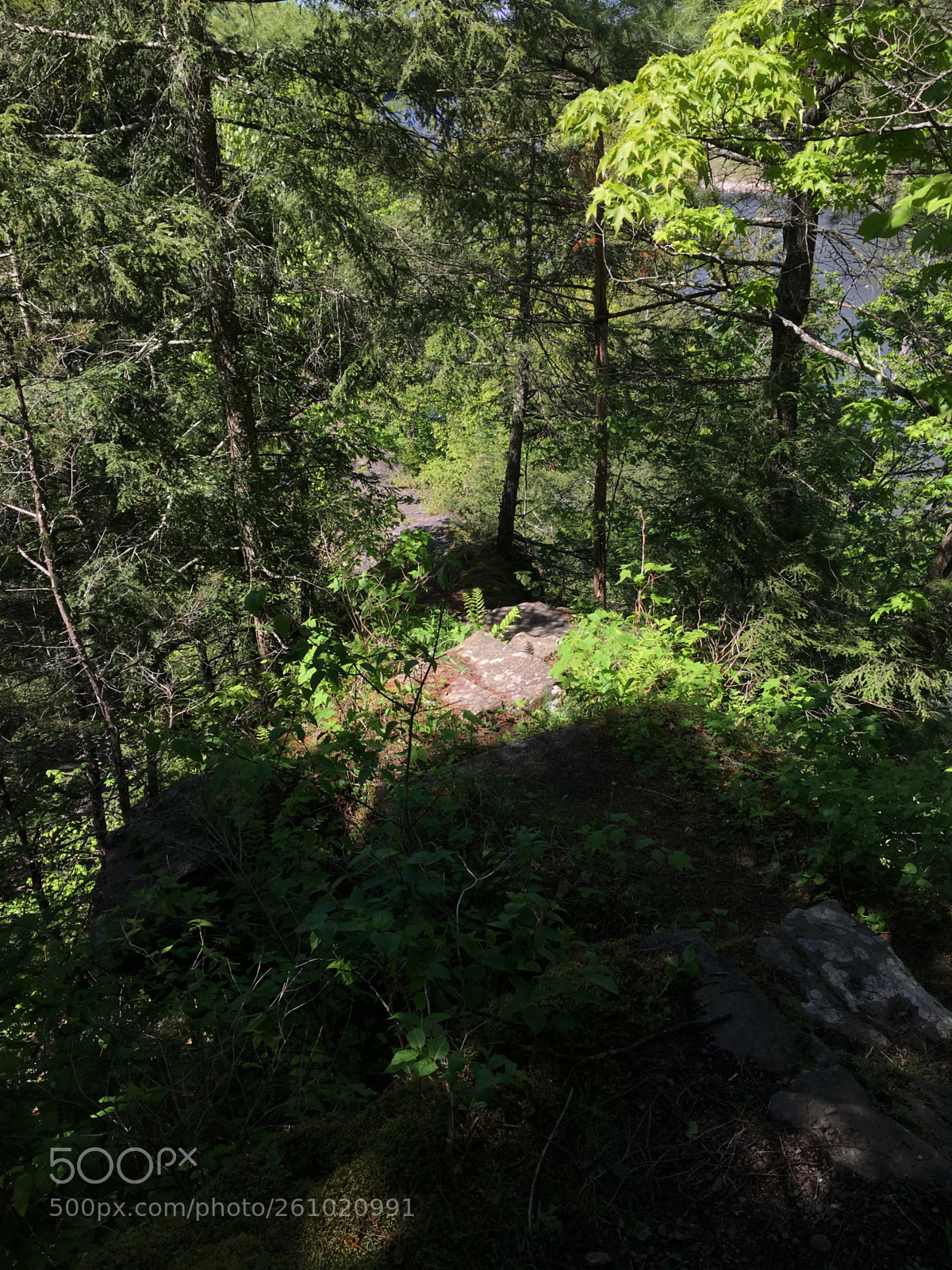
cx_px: 476
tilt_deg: -27.3
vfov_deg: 61.7
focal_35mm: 29
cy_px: 635
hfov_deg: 48.2
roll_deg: +0.5
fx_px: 1063
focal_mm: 4.15
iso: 25
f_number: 2.2
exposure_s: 1/582
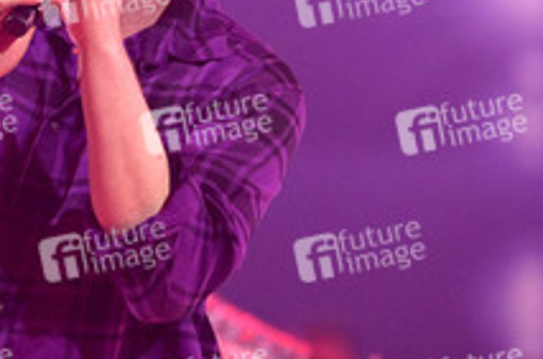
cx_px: 139
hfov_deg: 2.5
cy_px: 61
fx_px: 12446
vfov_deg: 1.7
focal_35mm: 827
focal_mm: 390
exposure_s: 1/400
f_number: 5.6
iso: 8000
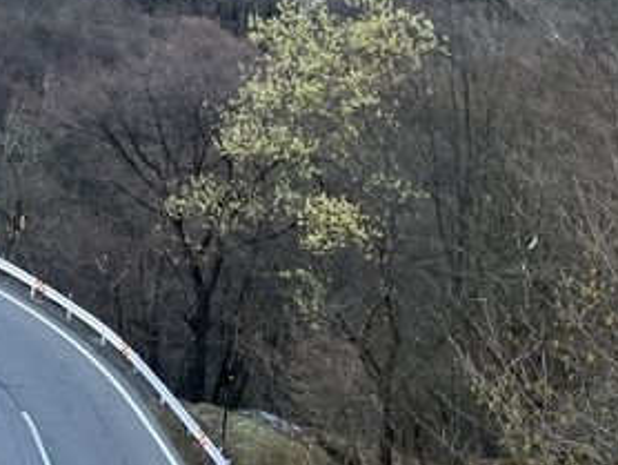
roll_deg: -2.7
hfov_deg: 21.2
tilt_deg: -9.6
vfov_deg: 16.9
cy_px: -155
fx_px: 1465
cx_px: -226
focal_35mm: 82
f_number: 1.8
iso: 80
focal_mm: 3.99
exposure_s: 1/106
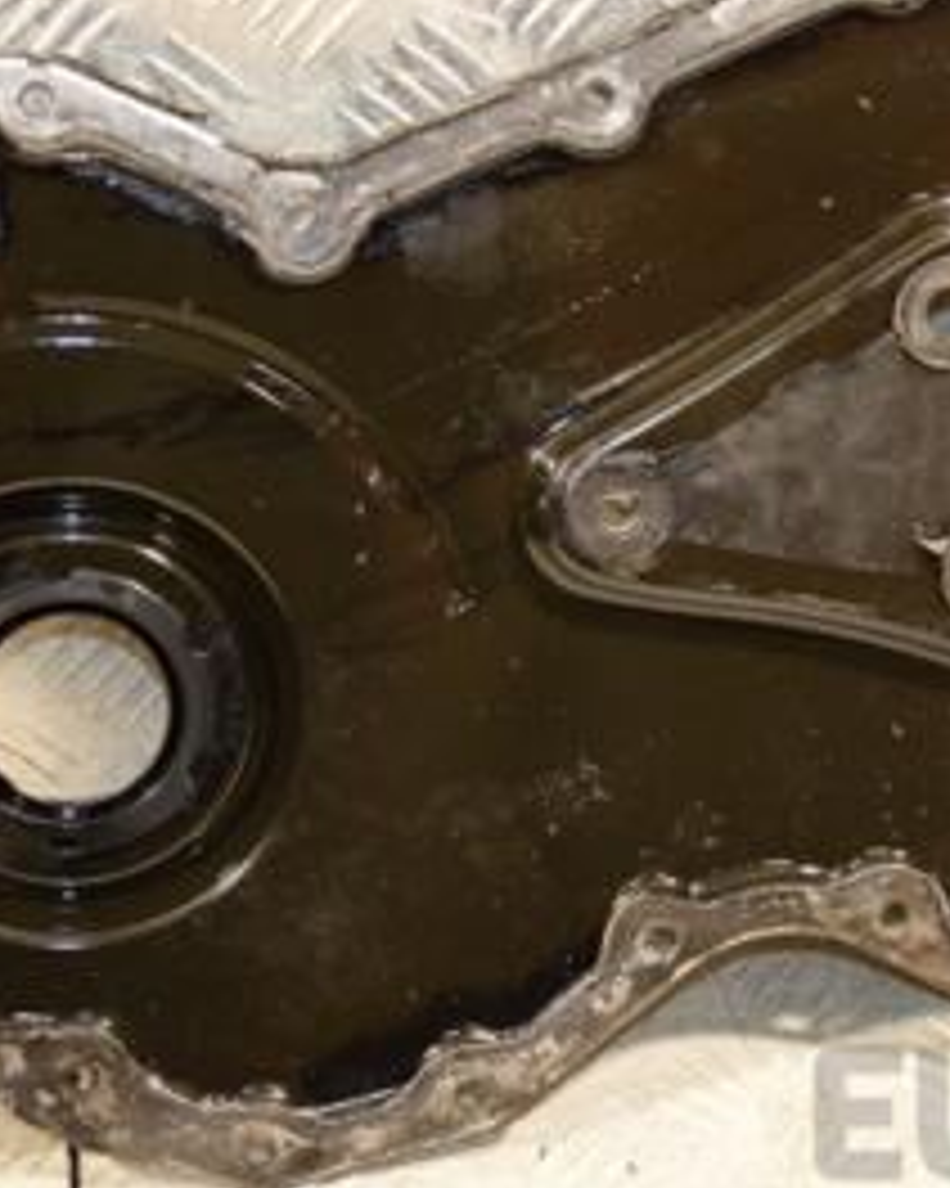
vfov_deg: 17.1
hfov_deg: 13.7
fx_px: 3941
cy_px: 513
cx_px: 729
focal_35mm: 112
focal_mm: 35
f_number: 5
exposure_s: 1/100
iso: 800
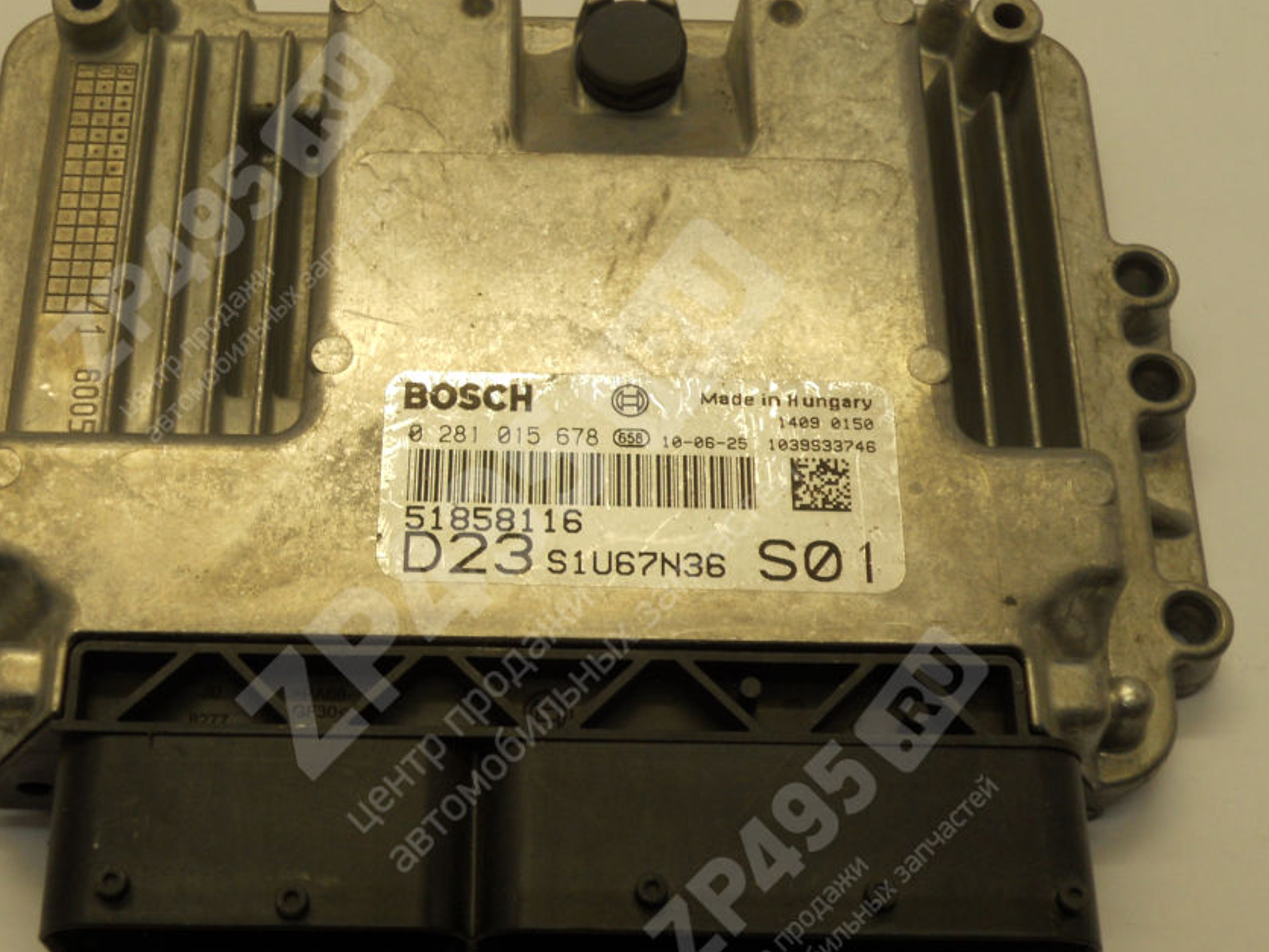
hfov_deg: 34.8
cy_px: 534
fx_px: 2016
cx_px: 524
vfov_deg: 26.5
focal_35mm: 55
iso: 100
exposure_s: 1/30
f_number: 4.3
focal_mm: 8.2
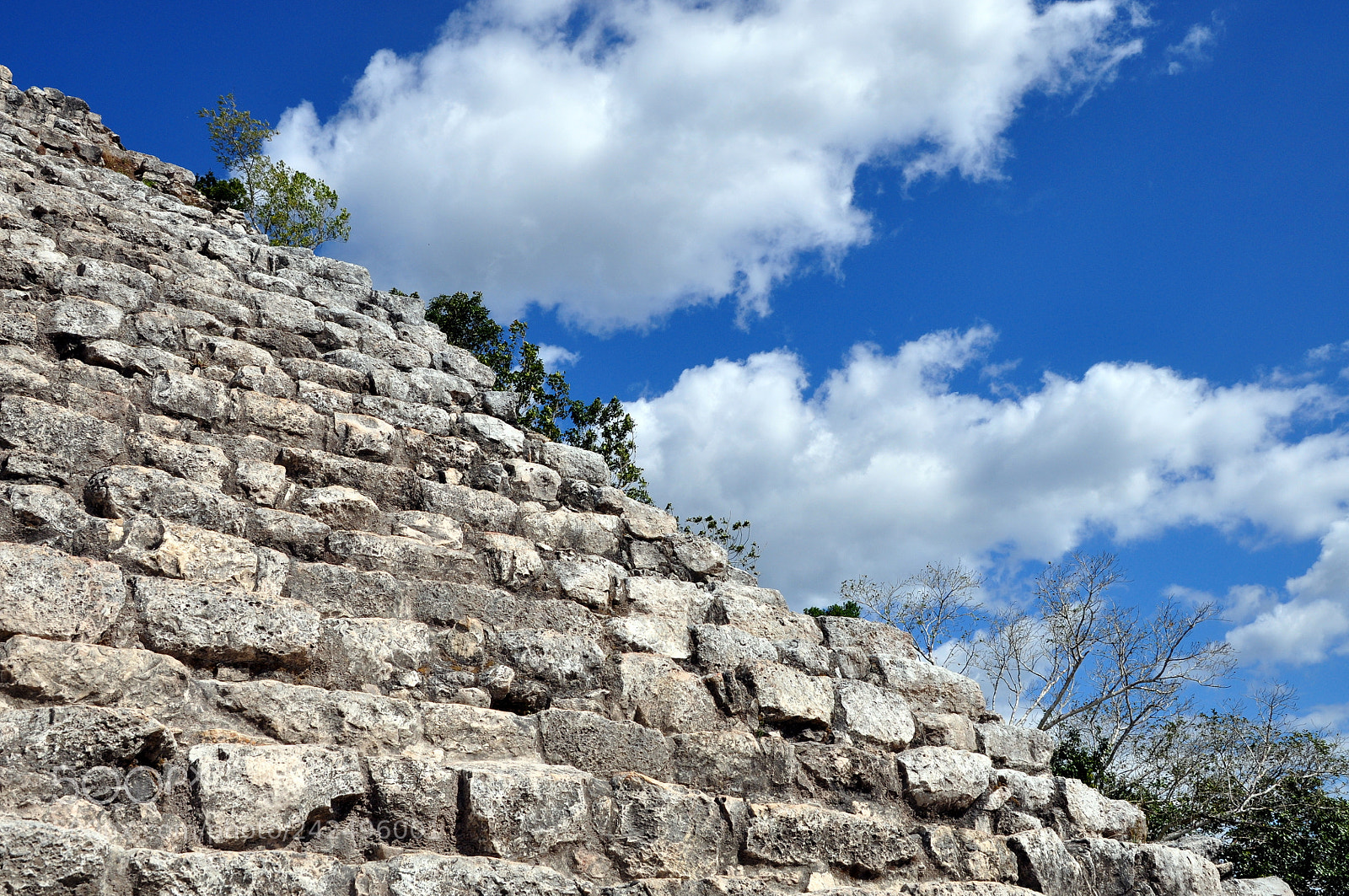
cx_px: 674
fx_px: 1347
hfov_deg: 53.2
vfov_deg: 36.8
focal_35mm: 36
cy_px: 448
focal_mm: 24
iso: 200
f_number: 11
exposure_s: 1/500
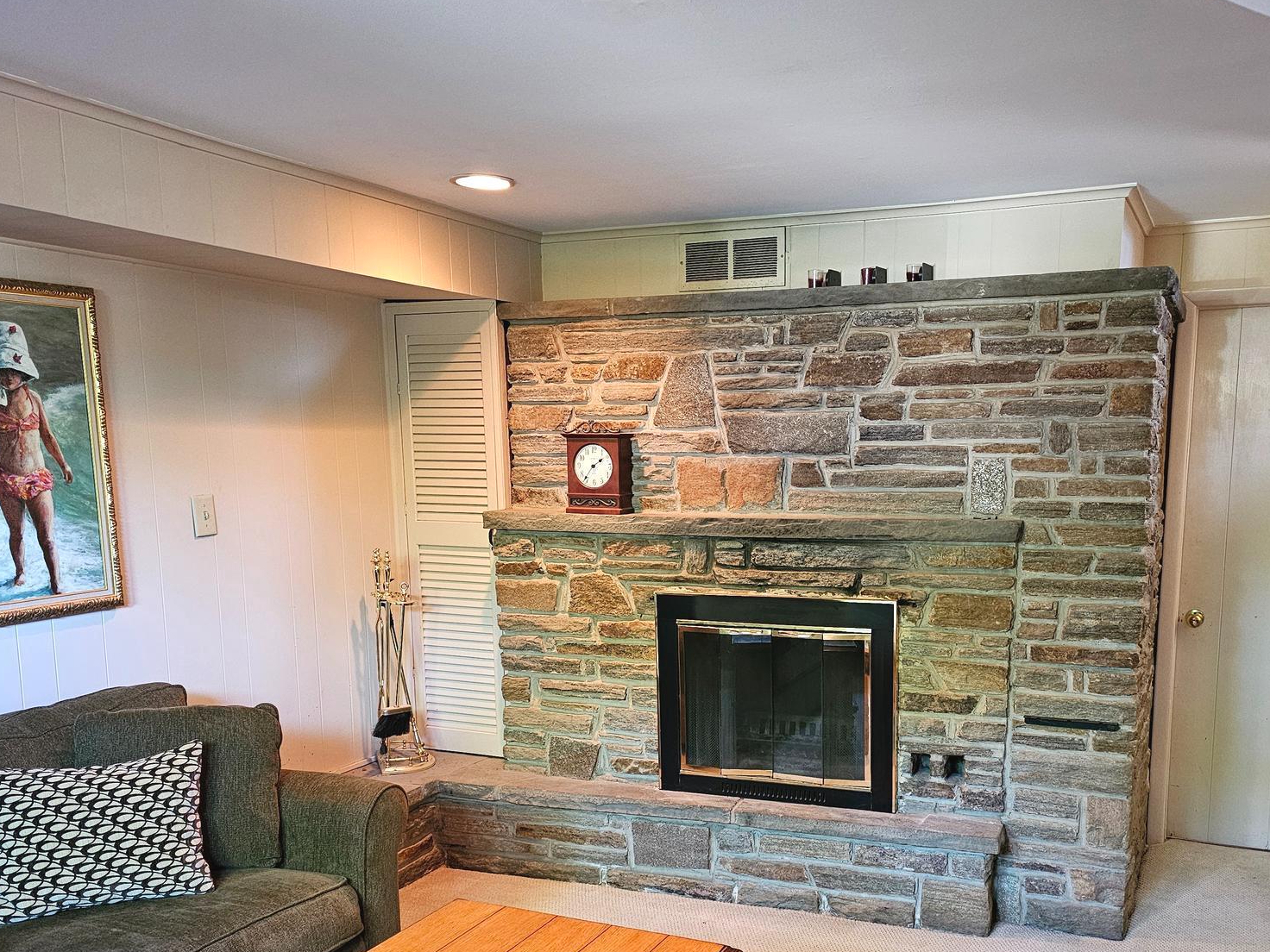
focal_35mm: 32
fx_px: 1174
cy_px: 639
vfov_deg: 43.5
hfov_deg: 56.7
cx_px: 708
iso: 640
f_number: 1.7
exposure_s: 1/30
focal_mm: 6.3
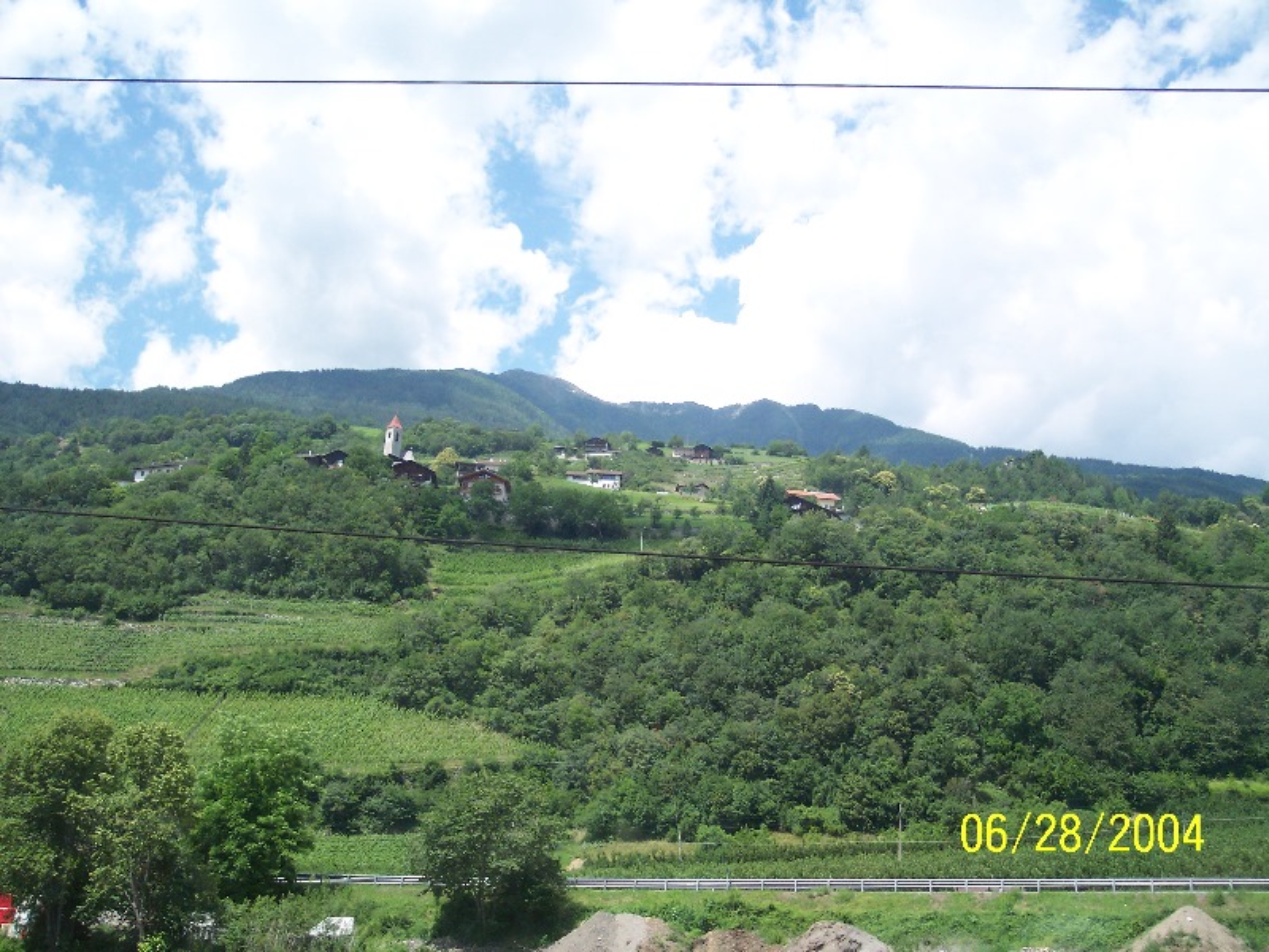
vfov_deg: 37.7
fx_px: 1393
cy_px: 476
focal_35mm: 38
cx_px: 634
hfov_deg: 49.0
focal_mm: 8
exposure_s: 1/500
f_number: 2.8
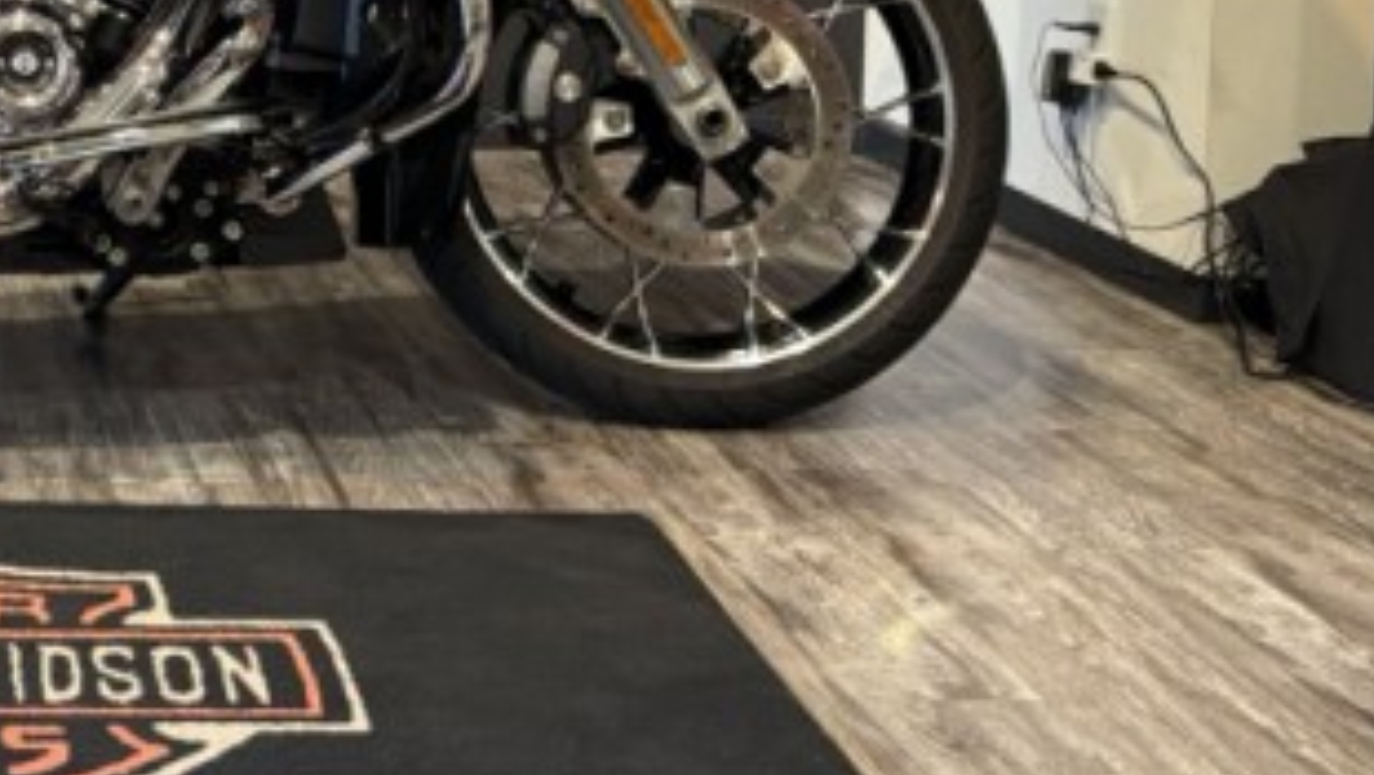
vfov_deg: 16.0
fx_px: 2662
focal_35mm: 73
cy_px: -142
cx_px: -58
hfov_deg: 27.0
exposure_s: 1/100
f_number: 1.6
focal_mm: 5.96
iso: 200
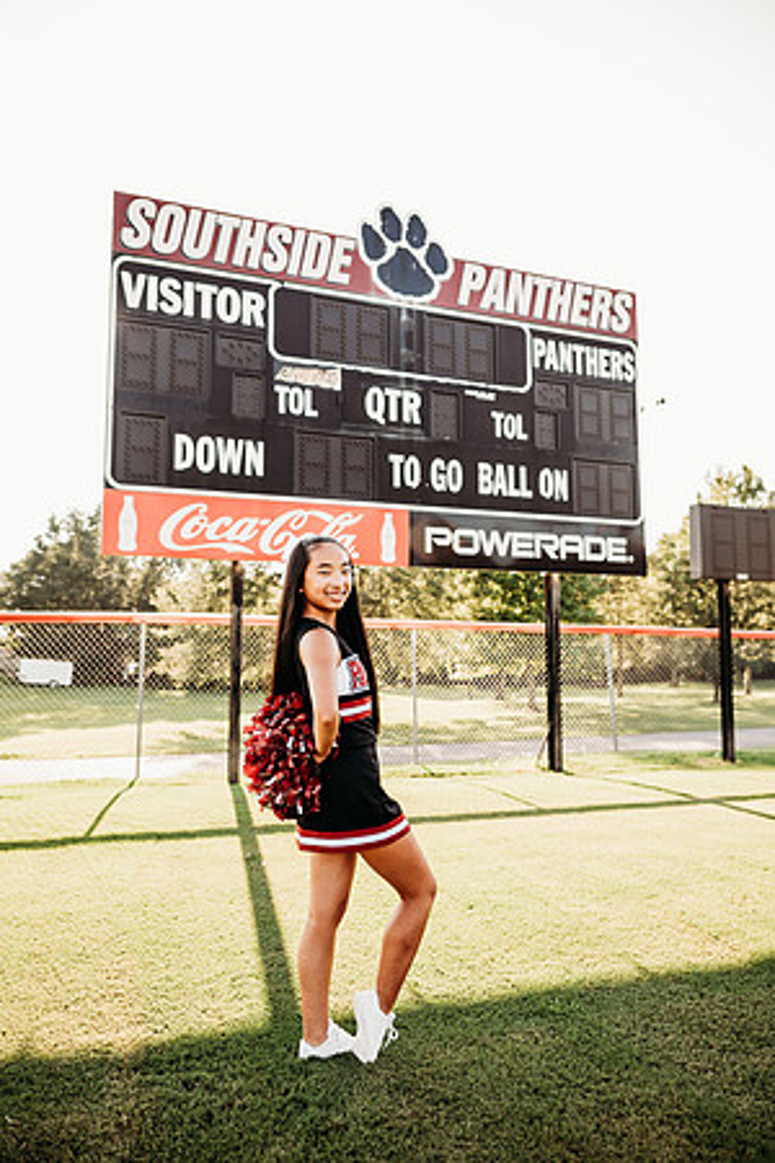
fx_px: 775
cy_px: 582
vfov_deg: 73.7
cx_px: 388
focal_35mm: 24
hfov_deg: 53.1
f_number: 2.8
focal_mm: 24
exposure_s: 1/500
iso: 200
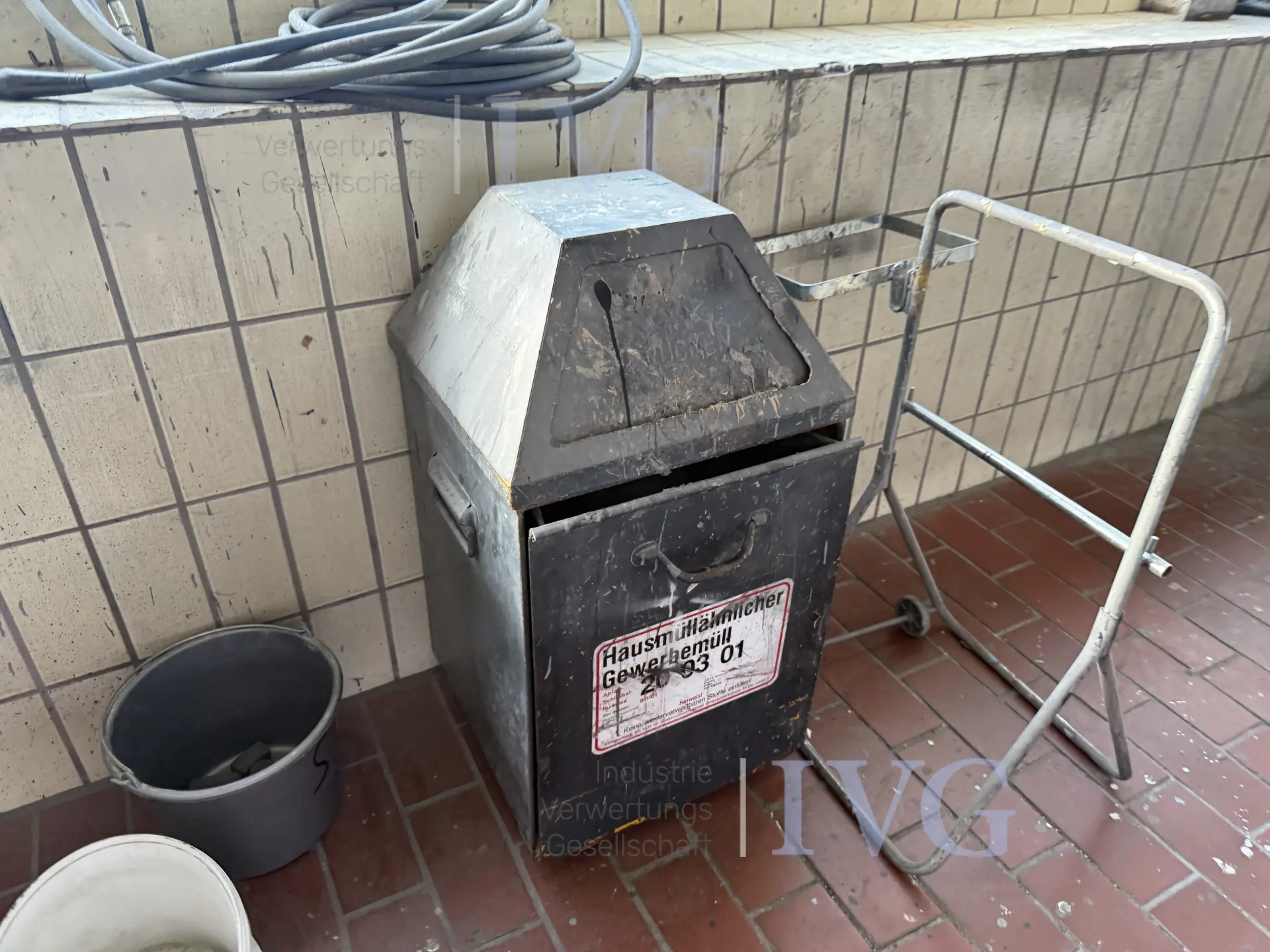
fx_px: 881
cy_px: 476
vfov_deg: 56.8
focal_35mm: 24
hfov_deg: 71.6
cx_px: 635
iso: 200
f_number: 1.78
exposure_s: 1/83
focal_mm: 6.76
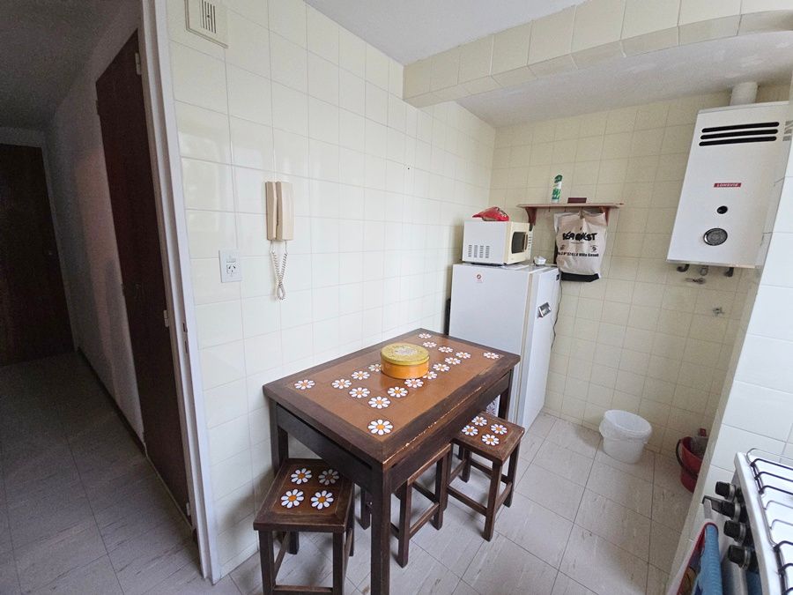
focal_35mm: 13
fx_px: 298
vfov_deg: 89.9
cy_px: 298
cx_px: 396
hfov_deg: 106.2
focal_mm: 2.2
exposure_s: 1/50
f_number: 2.2
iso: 125
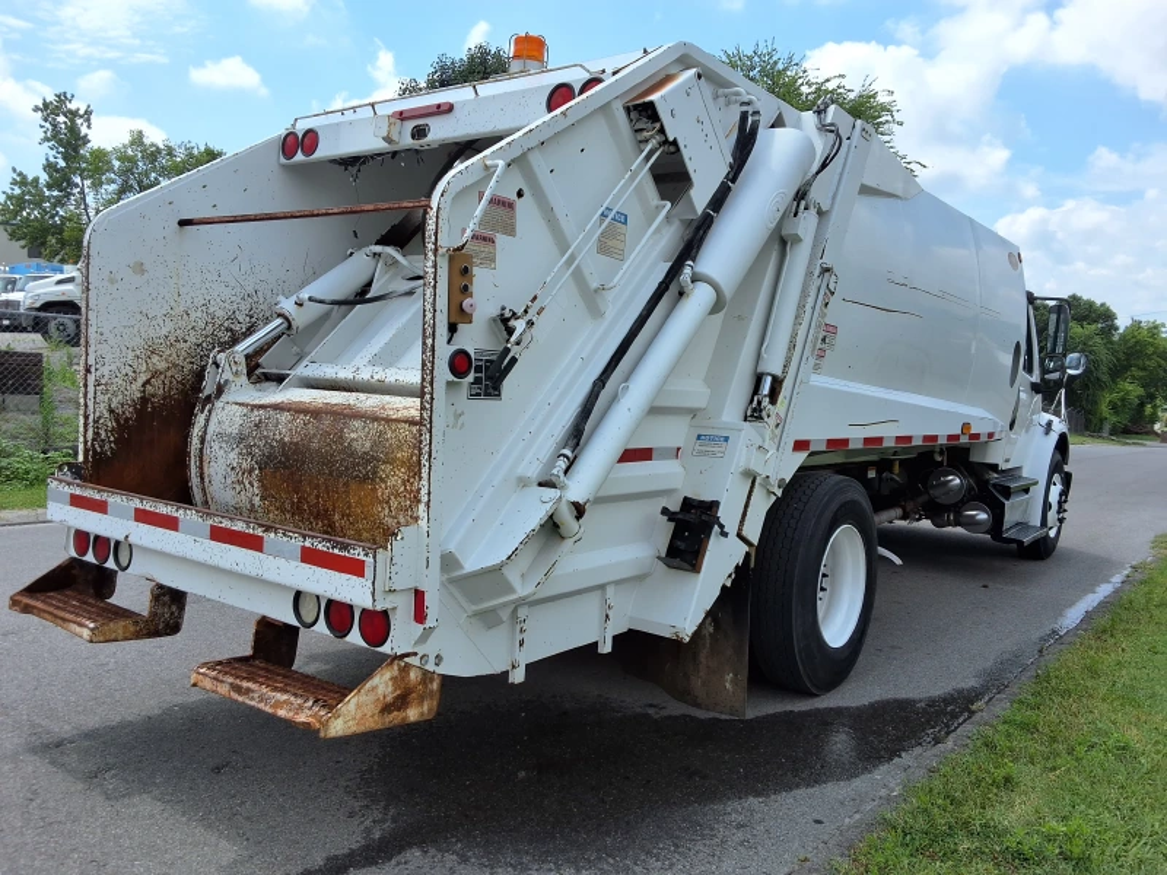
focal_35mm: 28
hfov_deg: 63.4
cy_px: 438
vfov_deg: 49.7
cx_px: 584
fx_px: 944
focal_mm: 2.91
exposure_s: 1/1852
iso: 32
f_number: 1.9
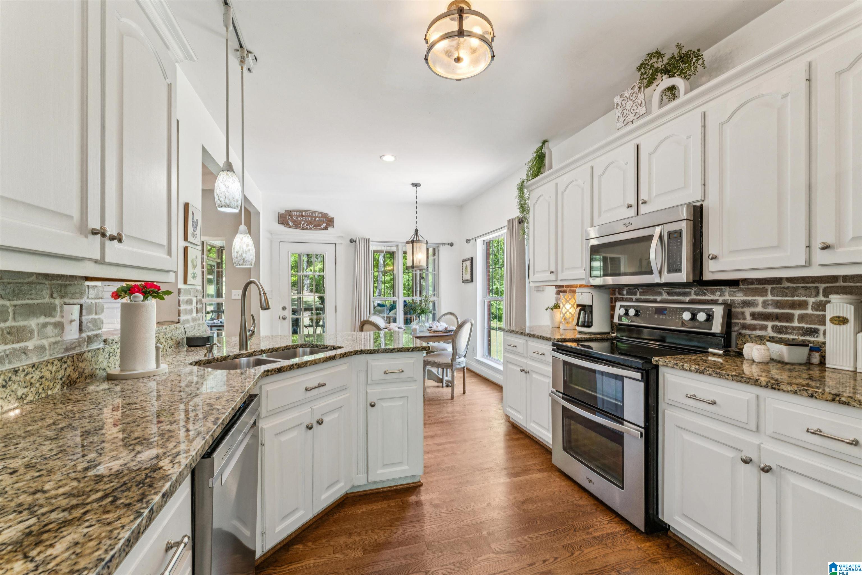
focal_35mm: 14
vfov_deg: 81.2
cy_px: 288
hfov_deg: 104.3
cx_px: 431
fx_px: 335
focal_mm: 14
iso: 400
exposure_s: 1/10
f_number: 13
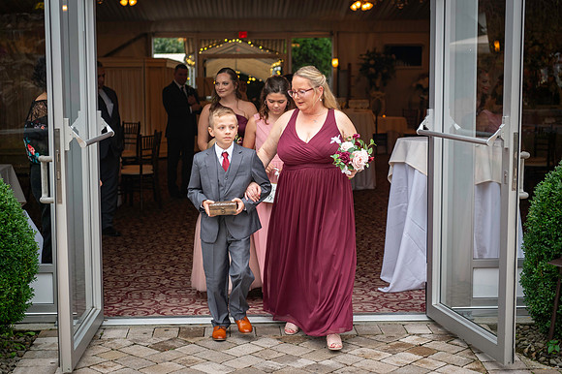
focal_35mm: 60
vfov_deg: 22.6
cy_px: 187
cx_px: 281
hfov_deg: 33.4
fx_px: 936
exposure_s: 1/160
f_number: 3.5
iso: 500
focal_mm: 60
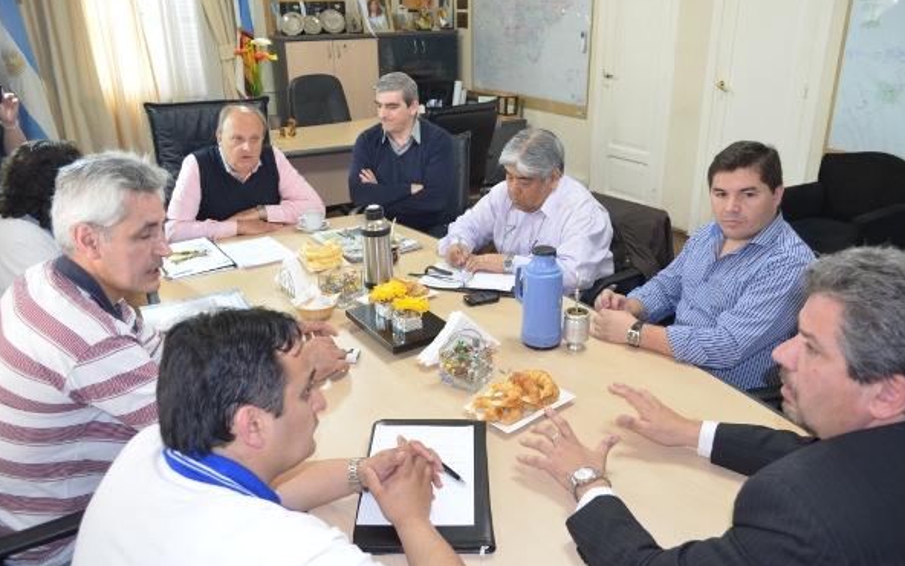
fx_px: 691
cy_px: 274
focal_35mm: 28
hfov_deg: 66.5
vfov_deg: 44.5
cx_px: 451
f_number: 3.5
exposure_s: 1/30
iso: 800
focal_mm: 18
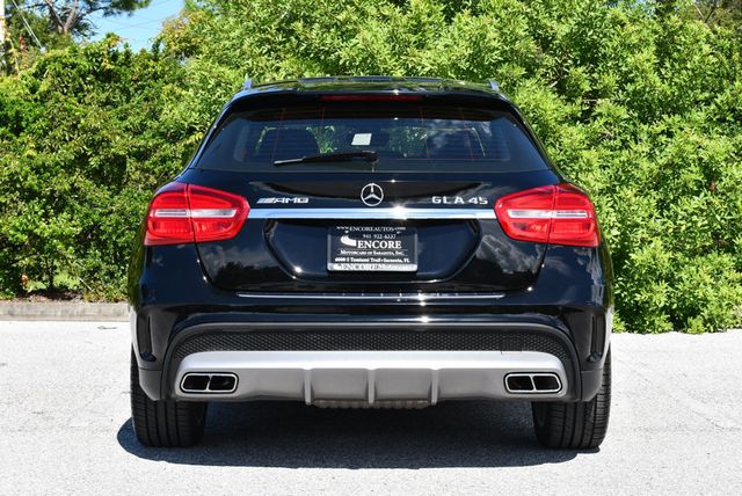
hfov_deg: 28.0
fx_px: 1485
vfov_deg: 19.0
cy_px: 248
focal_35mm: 72
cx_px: 371
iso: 160
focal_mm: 36
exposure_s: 1/250
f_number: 8
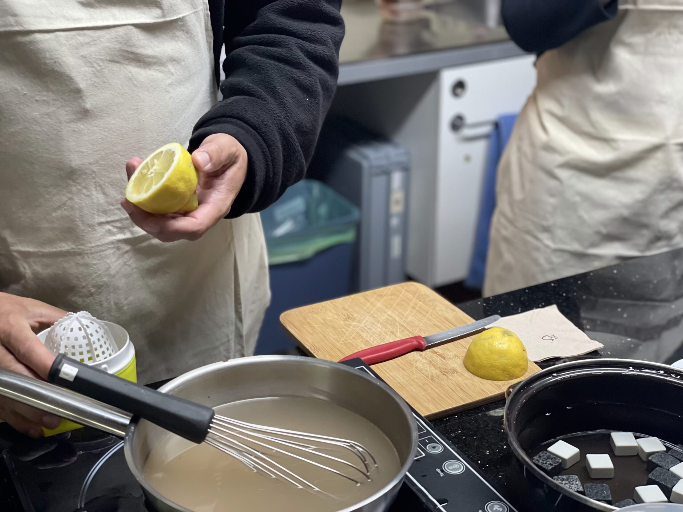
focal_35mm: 52
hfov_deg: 36.8
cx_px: 342
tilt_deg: -24.3
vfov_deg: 28.0
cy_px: 256
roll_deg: -0.7
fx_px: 1026
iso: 200
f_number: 2
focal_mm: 6
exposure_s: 1/100
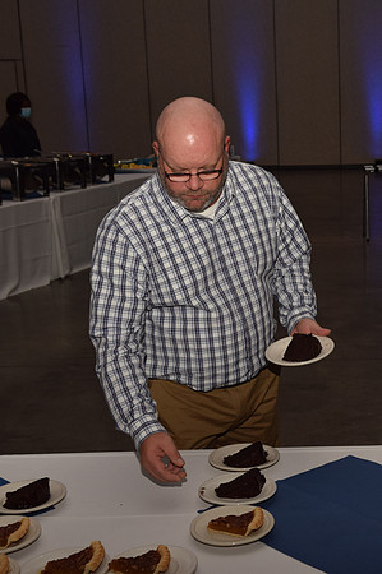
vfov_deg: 49.6
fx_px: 622
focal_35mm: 39
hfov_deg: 34.1
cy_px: 287
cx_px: 191
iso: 400
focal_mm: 26
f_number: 4
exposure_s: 1/200
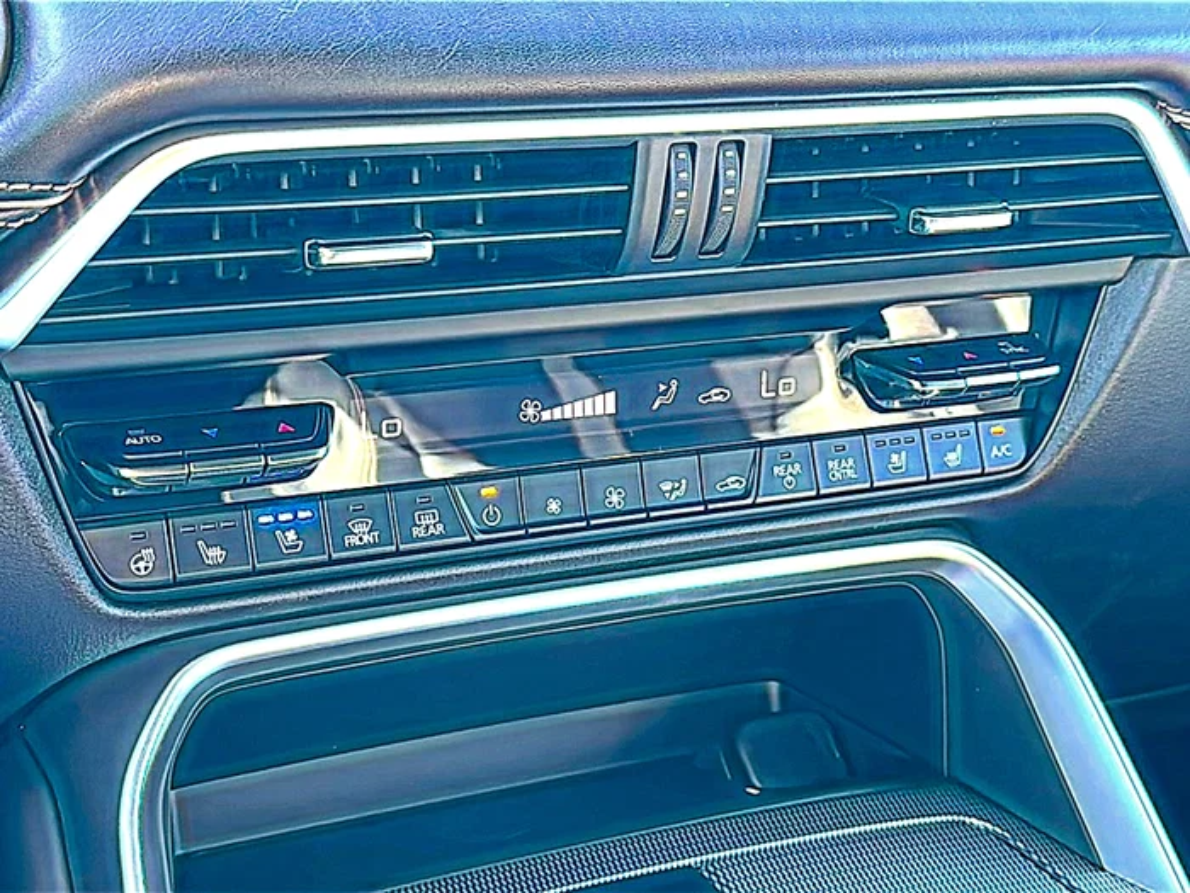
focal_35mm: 46
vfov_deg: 31.5
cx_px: 595
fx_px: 1581
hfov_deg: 41.2
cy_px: 446
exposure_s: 1/80
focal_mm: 6.86
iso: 200
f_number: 1.78
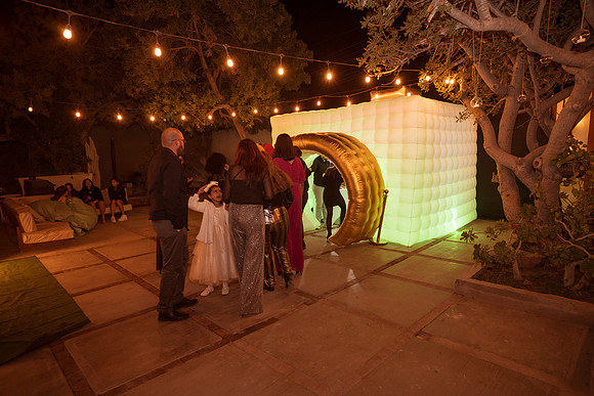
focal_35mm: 20
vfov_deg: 62.0
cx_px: 297
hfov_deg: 84.0
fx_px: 330
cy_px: 198
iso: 1600
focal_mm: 20
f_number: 4.5
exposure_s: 1/30
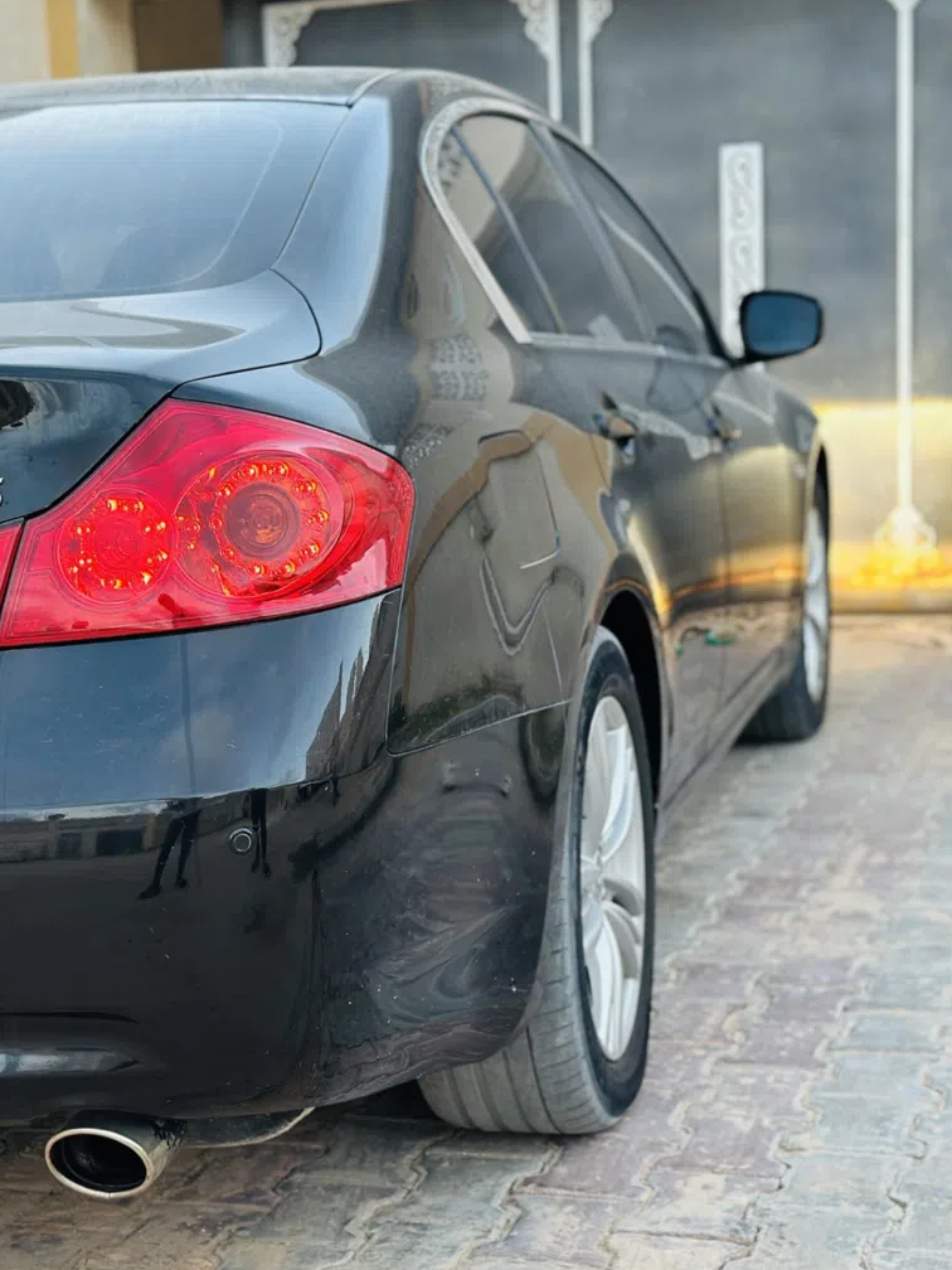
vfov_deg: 29.8
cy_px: 720
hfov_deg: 22.5
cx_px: 311
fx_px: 2383
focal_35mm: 65
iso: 160
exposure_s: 1/60
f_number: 1.78
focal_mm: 6.86
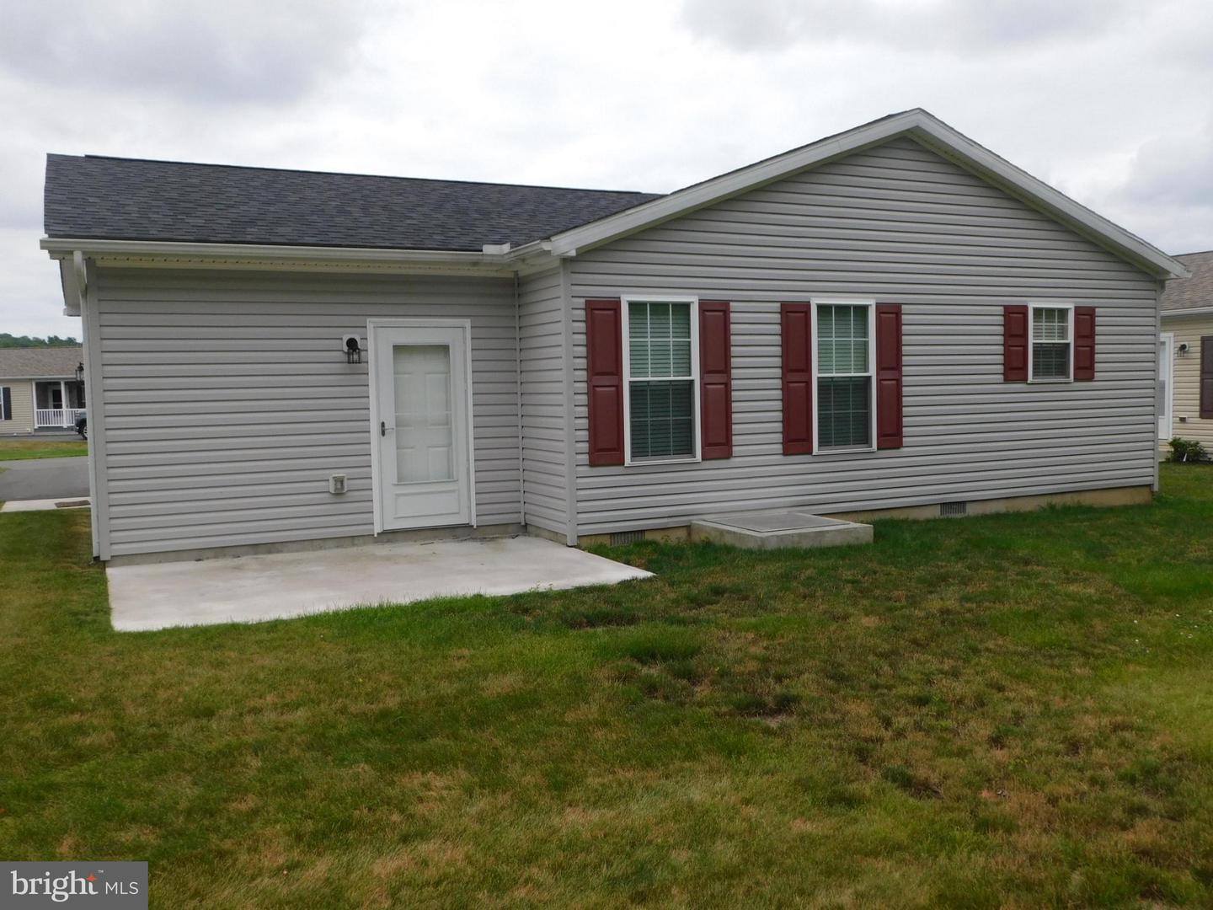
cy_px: 455
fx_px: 1051
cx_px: 606
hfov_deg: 60.0
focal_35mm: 30
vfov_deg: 46.8
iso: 125
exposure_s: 1/1250
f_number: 3.2
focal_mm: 5.3
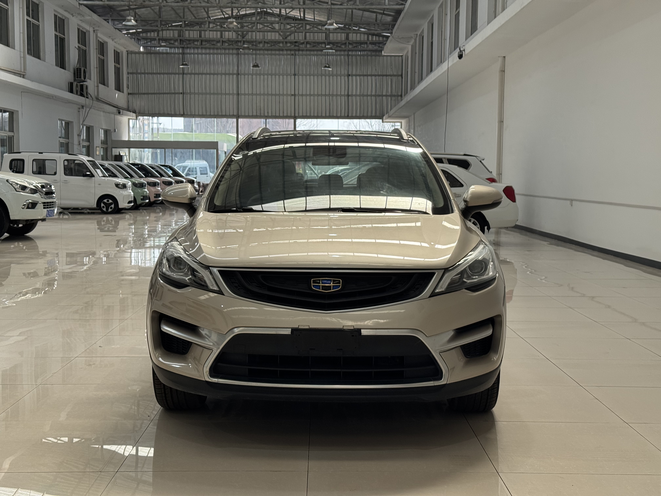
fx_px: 917
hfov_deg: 39.7
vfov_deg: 30.3
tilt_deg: -5.9
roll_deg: -0.4
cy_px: 248
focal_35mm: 48
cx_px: 330
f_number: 1.78
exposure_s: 1/939
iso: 64
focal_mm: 6.76
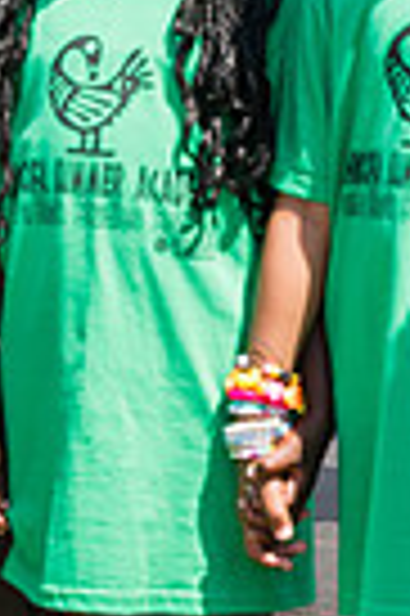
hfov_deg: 5.5
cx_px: -140
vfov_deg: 8.3
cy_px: 49
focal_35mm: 247
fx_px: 4230
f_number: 4
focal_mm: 75
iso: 100
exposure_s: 1/500
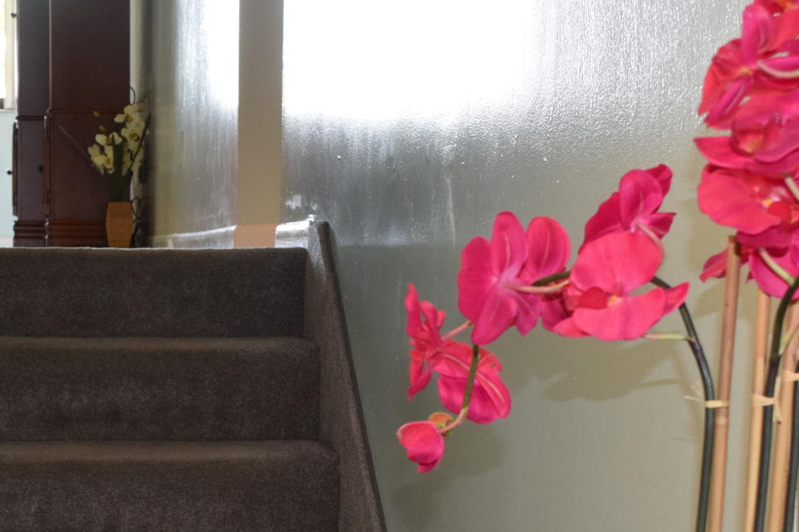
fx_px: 1997
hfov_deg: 22.3
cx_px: 170
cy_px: 479
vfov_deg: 15.0
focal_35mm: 90
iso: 800
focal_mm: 22
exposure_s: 1/100
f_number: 5
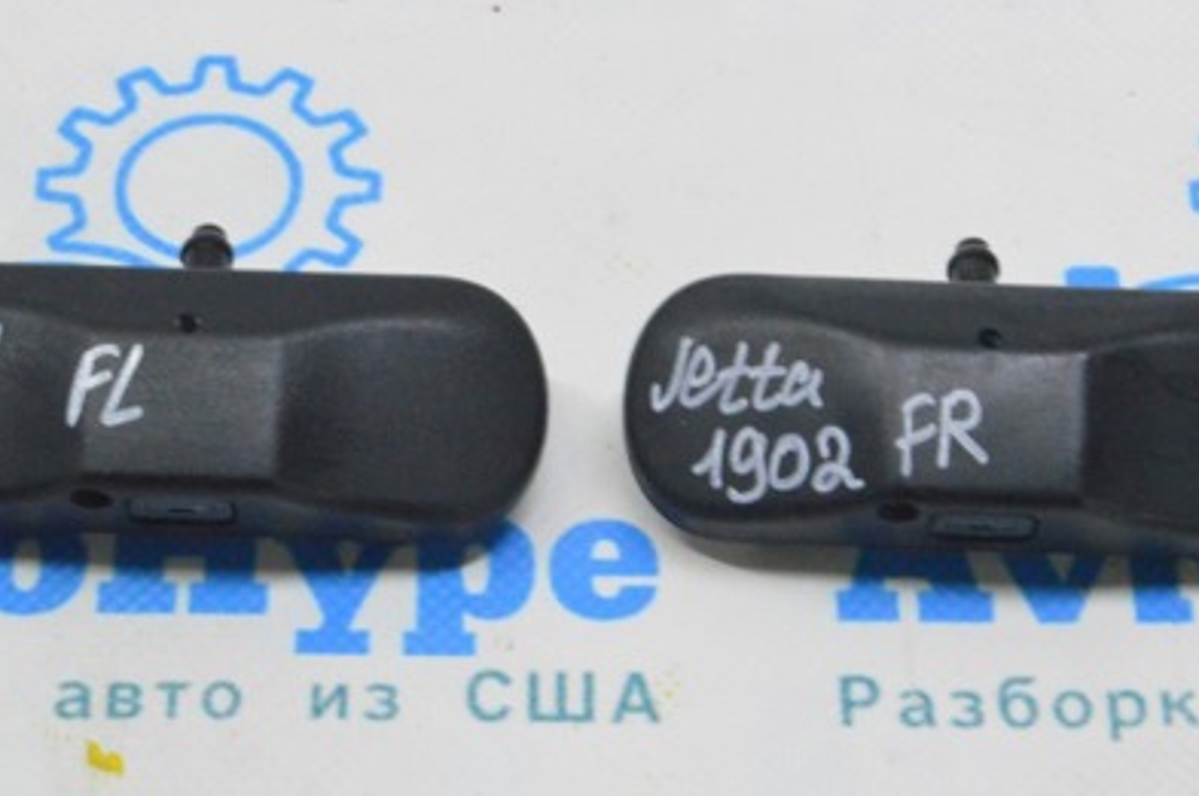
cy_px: 322
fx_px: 4058
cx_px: 558
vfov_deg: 11.2
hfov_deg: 16.8
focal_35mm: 122
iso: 6400
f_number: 20
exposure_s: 1/20
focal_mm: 50
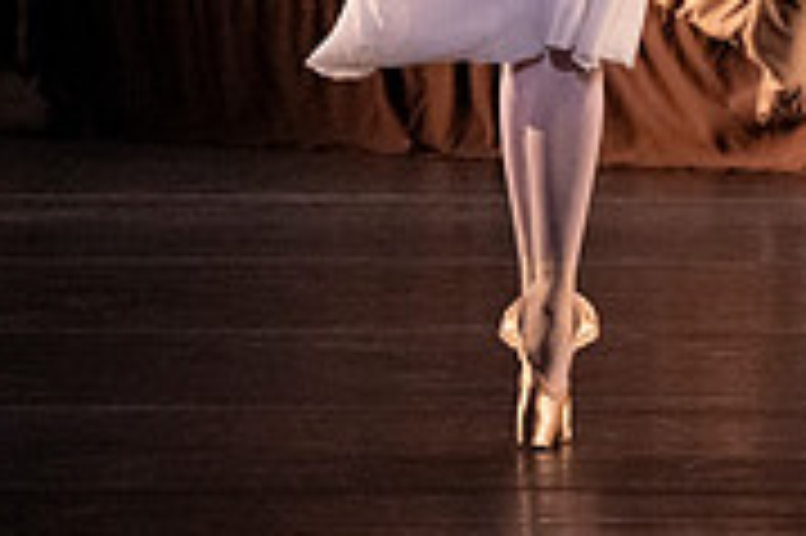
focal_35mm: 1129
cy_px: -245
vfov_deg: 1.2
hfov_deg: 1.8
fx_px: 25253
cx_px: 883
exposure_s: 1/400
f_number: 5.6
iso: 20000
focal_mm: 348
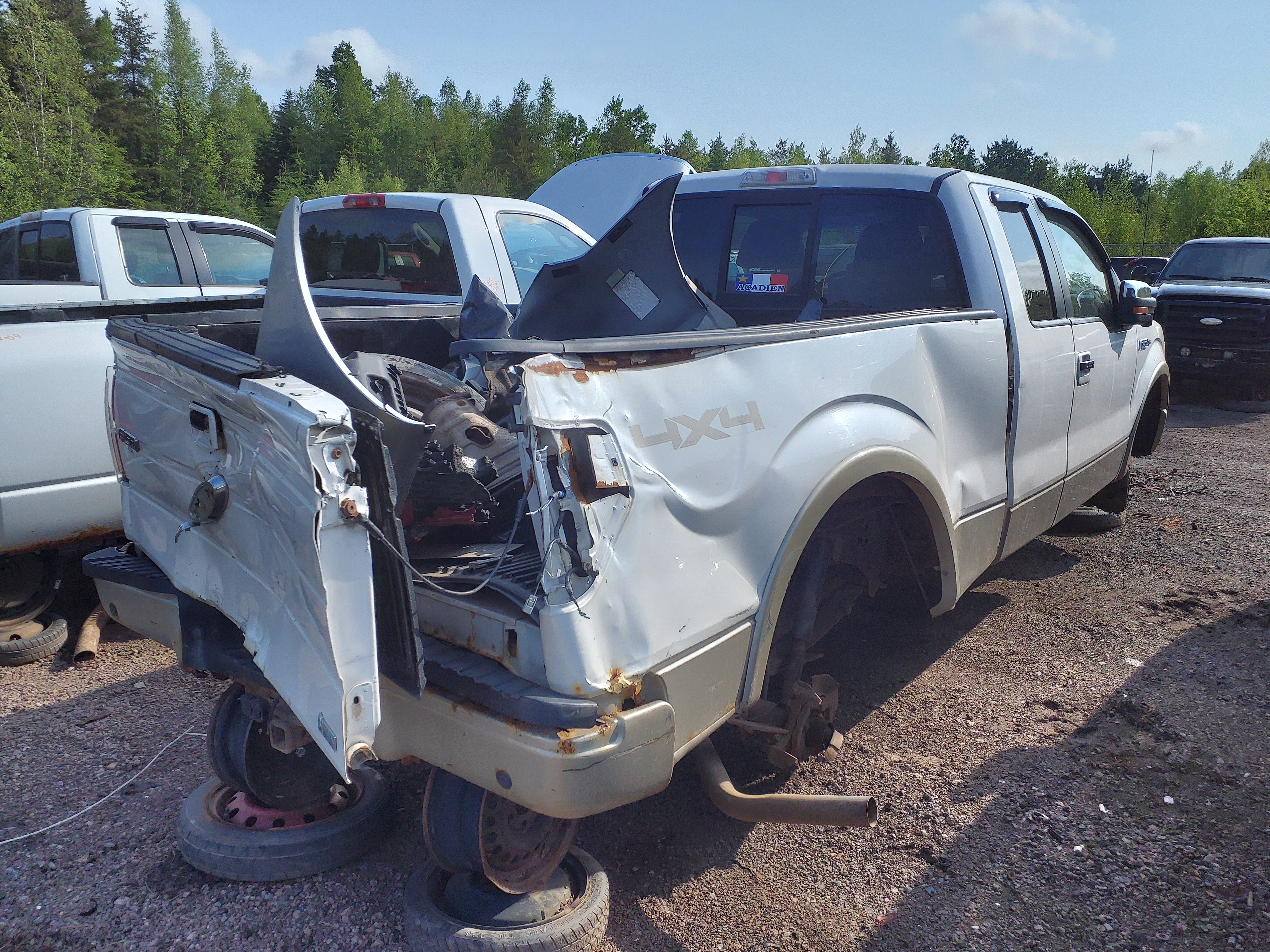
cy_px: 476
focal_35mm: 26
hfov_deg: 67.3
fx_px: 954
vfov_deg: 53.1
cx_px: 635
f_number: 1.9
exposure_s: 1/1255
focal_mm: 3.58
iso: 40
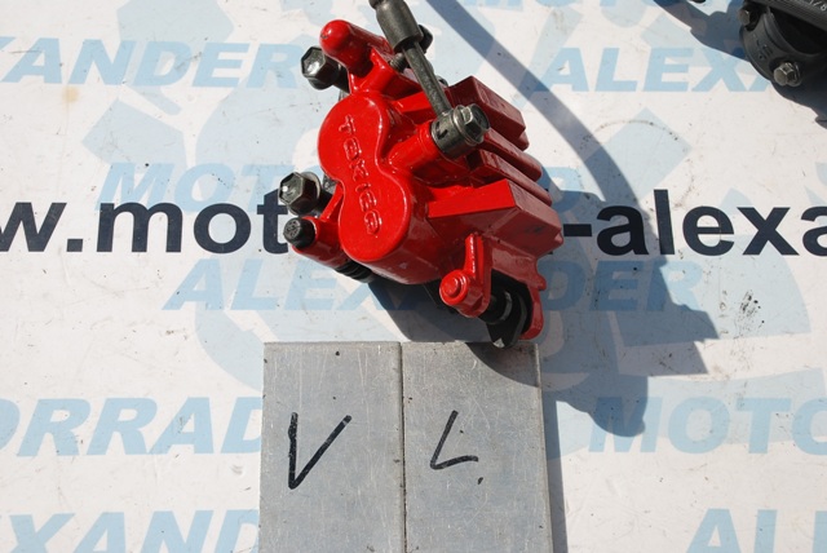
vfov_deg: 20.7
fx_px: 1518
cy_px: 276
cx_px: 414
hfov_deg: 30.5
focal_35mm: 66
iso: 100
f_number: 8
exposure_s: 1/250
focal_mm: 44
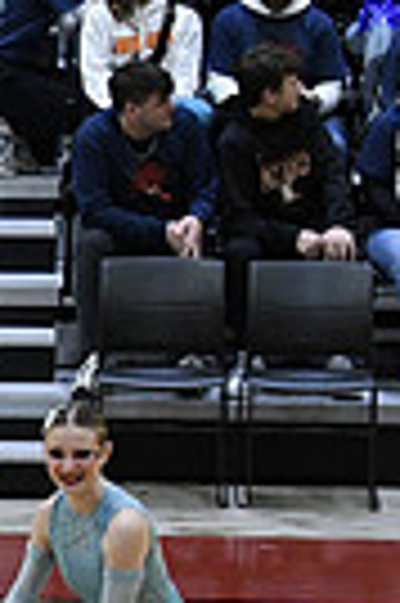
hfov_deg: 3.0
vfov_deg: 4.5
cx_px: -881
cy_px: 808
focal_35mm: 454
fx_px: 7586
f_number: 4
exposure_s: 1/500
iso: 5000
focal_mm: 70
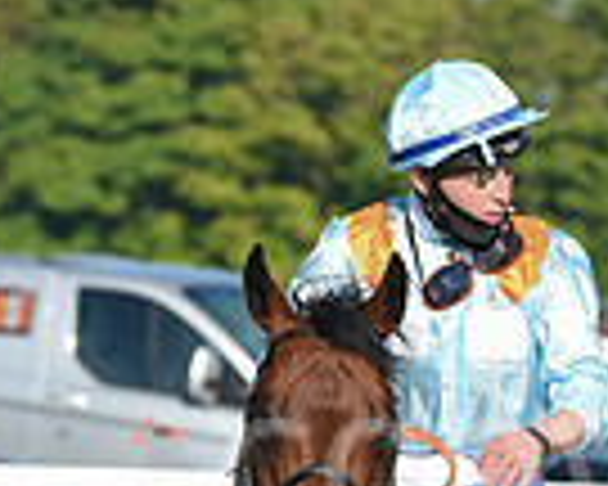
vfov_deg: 2.1
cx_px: 811
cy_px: 749
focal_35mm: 748
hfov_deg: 2.6
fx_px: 13460
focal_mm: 185
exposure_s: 1/1250
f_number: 6.3
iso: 500
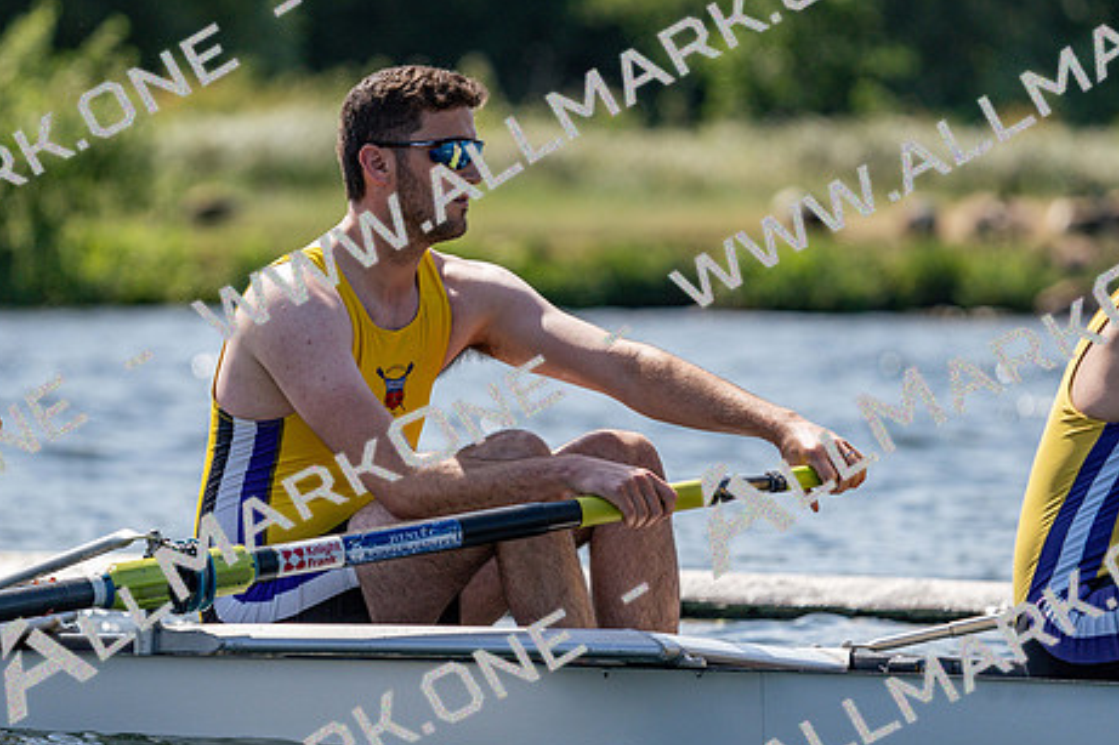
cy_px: 348
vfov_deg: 3.0
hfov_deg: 4.6
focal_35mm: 452
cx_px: 493
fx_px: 14044
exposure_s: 1/2000
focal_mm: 359
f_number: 6.3
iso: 320
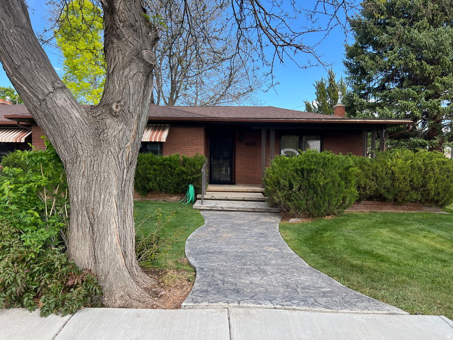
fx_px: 340
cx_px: 226
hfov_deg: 67.3
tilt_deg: -2.4
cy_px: 170
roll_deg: -1.3
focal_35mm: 26
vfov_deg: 53.1
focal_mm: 5.7
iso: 50
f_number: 1.5
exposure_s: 1/853
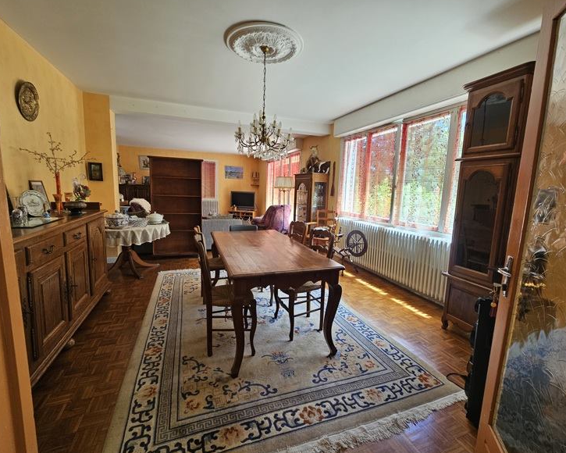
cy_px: 223
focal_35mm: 14
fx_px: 235
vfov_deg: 88.0
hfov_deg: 100.7
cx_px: 290
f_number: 2.2
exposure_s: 1/77.4
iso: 64
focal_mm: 2.2
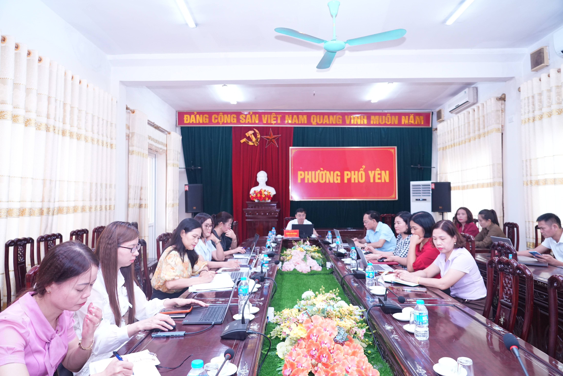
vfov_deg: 53.1
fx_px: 375
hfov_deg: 73.7
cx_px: 282
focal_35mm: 24
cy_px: 188
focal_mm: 24
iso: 2000
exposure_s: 1/125
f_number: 4
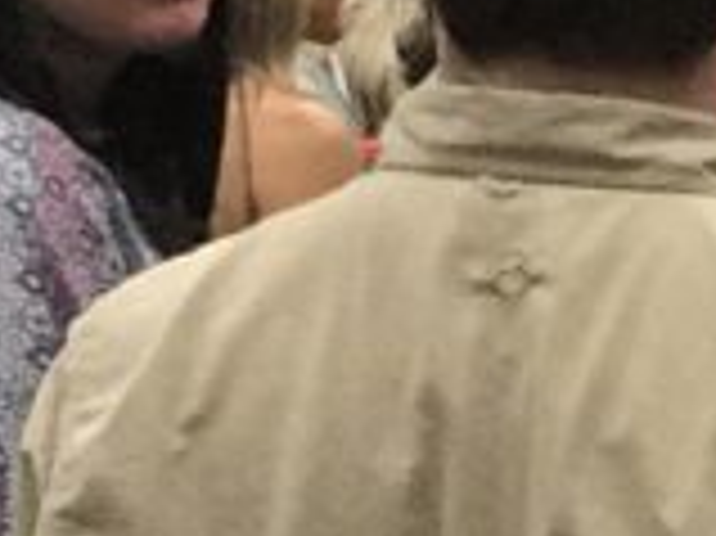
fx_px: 7937
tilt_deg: +6.0
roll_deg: -0.3
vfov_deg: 3.8
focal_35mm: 384
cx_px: -928
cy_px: -736
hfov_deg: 5.0
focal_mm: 6.6
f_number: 2.8
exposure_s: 1/60
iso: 400
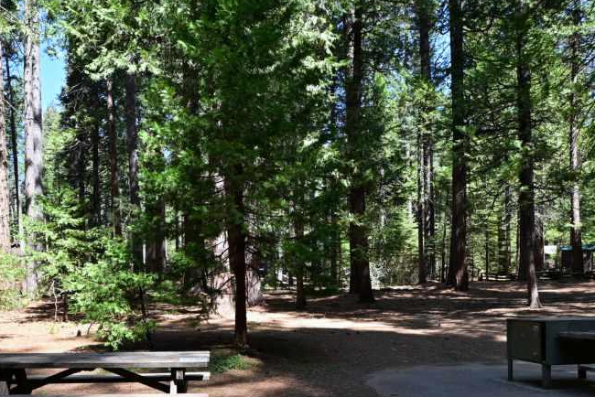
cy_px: 297
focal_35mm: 31
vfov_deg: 41.1
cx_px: 237
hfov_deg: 59.7
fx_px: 513
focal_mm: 14
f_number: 7.1
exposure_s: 1/80
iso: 100
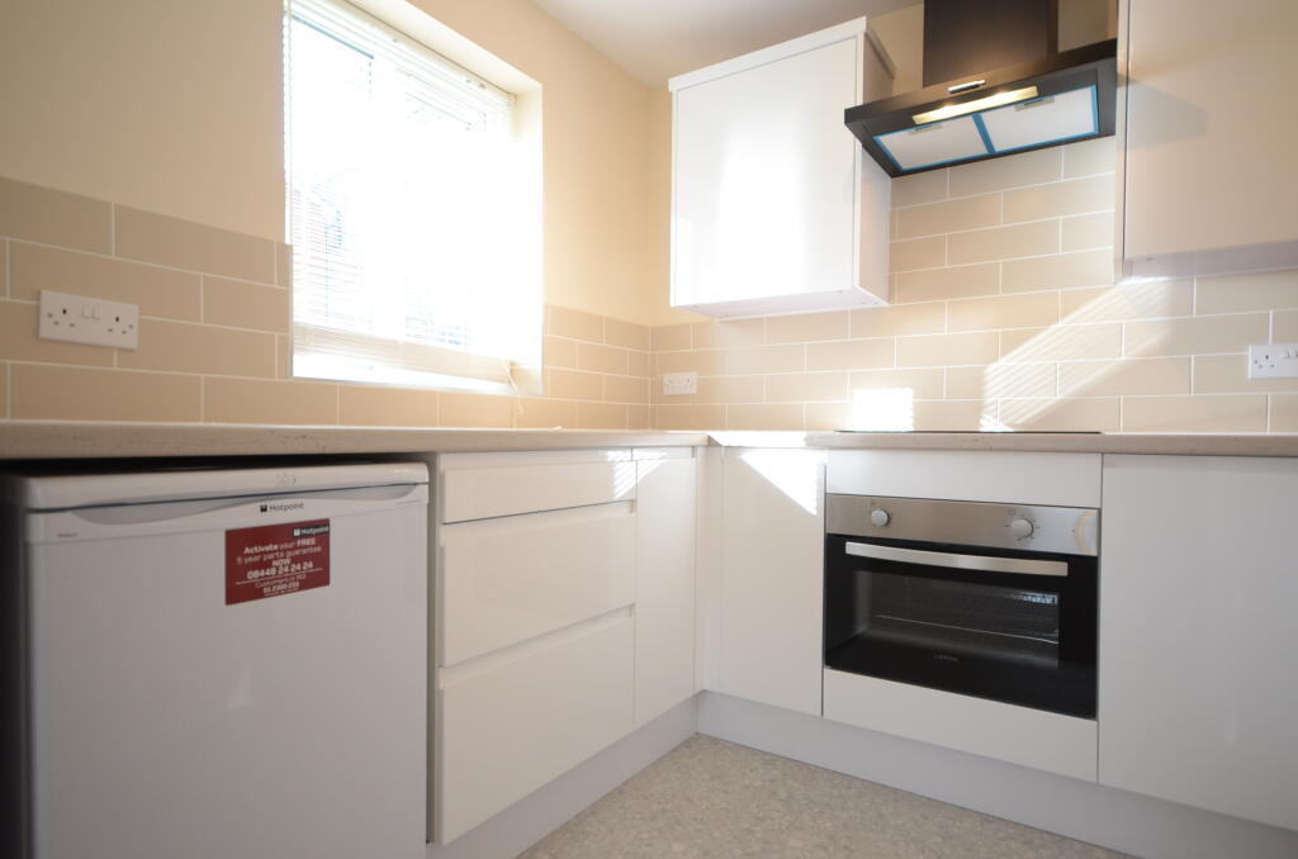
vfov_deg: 63.0
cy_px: 430
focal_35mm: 20
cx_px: 649
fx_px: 702
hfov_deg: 85.5
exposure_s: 1/100
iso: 640
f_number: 4.5
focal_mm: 13
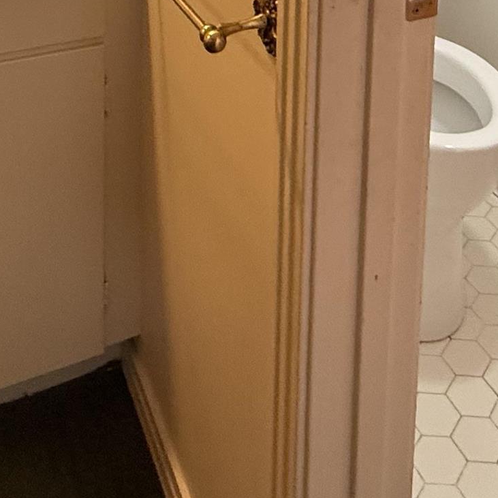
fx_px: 846
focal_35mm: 52
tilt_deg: -6.1
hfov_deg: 32.5
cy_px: -225
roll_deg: -2.3
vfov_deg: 25.6
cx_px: 332
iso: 250
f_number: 2.2
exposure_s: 1/60
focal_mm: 2.22
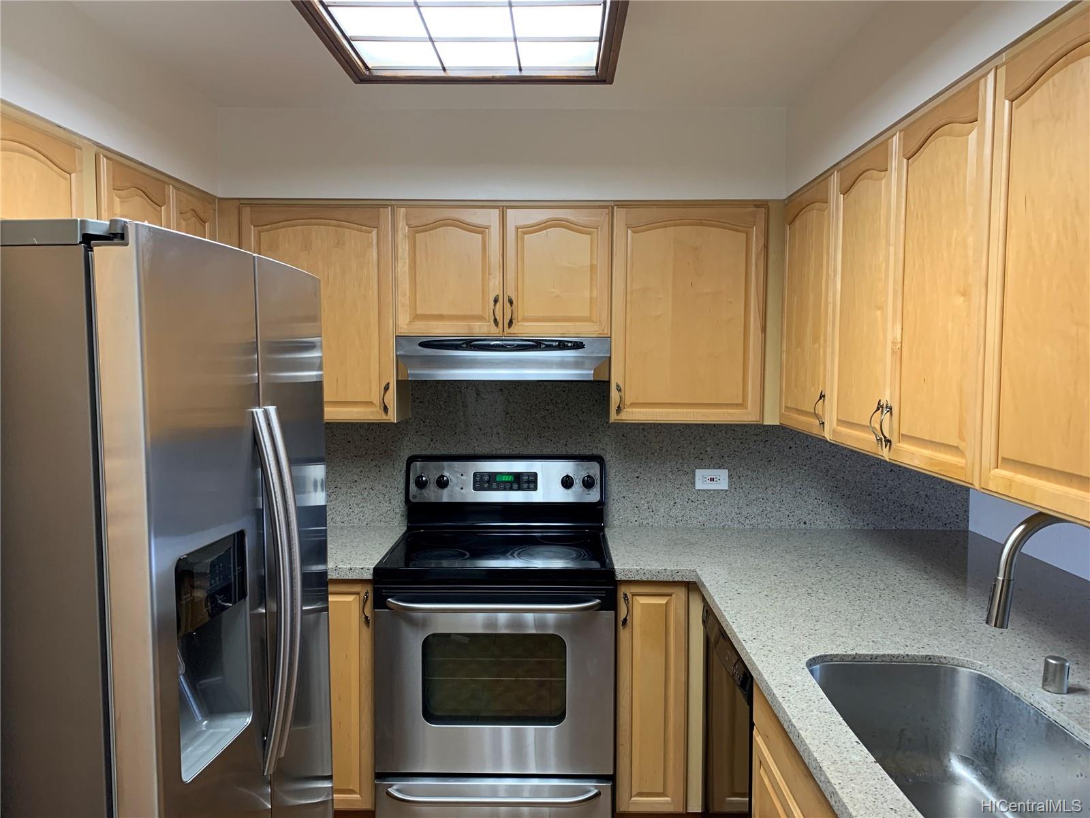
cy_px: 409
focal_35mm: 26
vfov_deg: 53.1
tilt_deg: -3.1
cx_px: 545
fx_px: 819
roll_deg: +0.0
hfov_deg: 67.3
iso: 125
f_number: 1.8
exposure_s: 1/60
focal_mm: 4.25
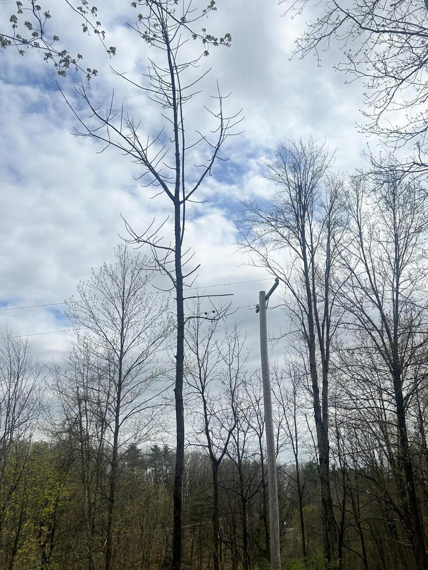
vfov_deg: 53.7
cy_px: 334
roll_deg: +3.8
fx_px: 560
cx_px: 250
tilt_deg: +15.0
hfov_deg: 41.7
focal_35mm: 34
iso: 50
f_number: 1.5
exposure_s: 1/14286
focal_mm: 5.7
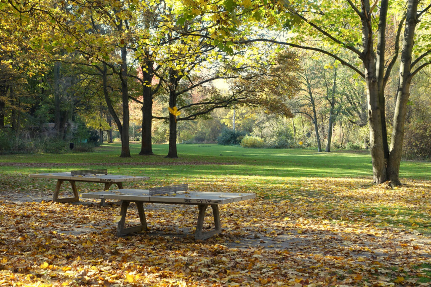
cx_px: 216
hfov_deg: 31.4
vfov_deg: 21.2
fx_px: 766
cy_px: 144
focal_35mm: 64
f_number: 4
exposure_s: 1/100
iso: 125
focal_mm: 23.5
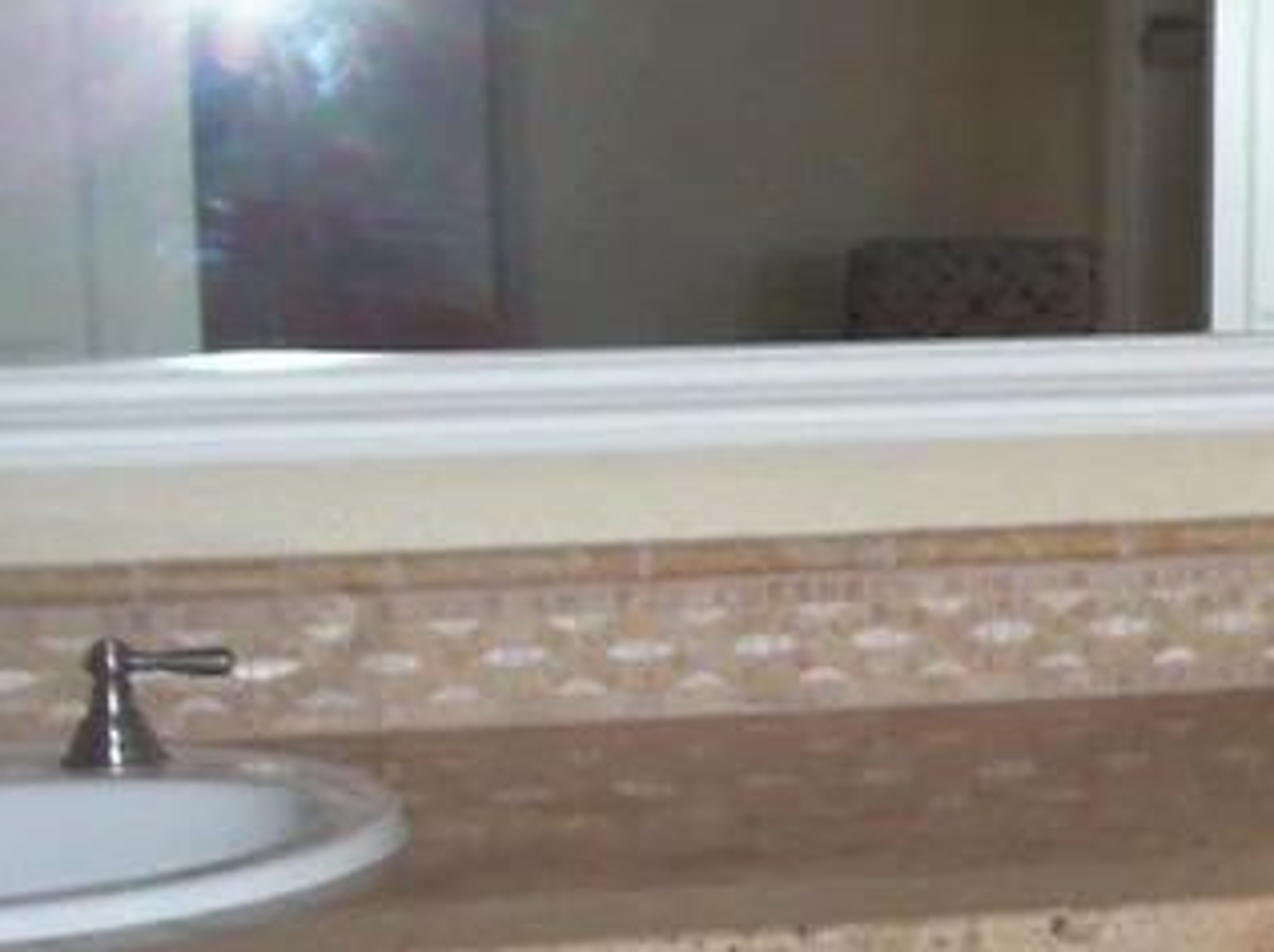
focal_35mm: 110
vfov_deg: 13.4
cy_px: 763
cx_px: 1829
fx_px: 4044
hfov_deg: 16.5
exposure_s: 1/64
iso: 80
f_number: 2.7
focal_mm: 5.6
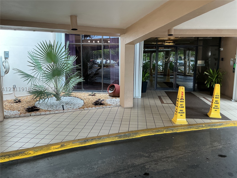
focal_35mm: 29
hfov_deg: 61.7
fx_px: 199
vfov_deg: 48.2
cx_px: 118
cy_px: 89
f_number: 1.8
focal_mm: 3
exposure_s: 1/120
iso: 50
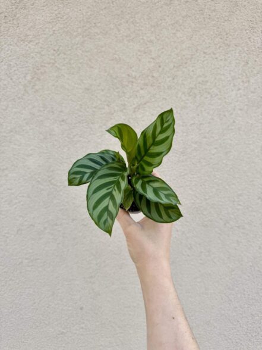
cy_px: 175
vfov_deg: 71.6
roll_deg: -0.4
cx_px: 131
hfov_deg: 56.8
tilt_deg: +0.6
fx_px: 242
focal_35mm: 24
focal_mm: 6.76
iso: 80
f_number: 1.78
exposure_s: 1/952
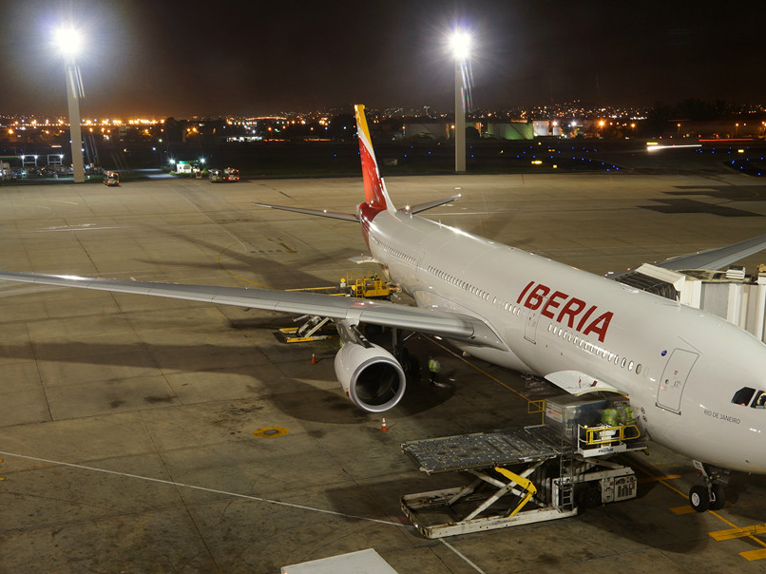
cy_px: 314
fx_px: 973
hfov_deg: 42.9
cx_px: 429
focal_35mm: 44
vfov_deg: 32.8
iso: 200
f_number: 8
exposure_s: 6
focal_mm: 24
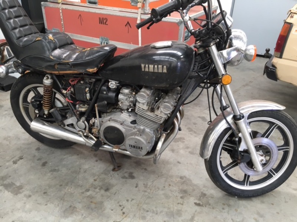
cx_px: 148
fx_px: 249
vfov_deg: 48.2
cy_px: 111
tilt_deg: -26.9
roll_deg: -2.2
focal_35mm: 29
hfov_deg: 61.7
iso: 64
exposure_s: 1/33
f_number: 2.2
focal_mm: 4.15
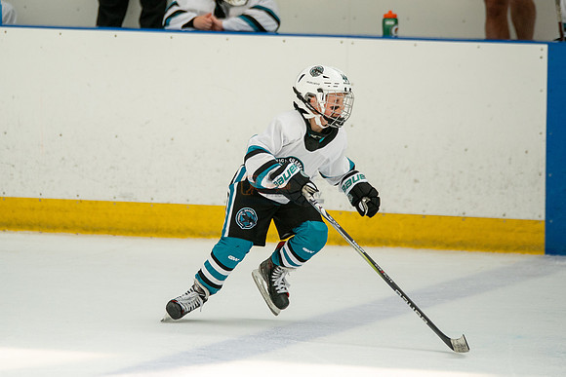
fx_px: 5419
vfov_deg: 4.0
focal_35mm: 345
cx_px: 220
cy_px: 167
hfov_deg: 6.0
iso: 1600
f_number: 3.2
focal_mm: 247
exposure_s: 1/4000
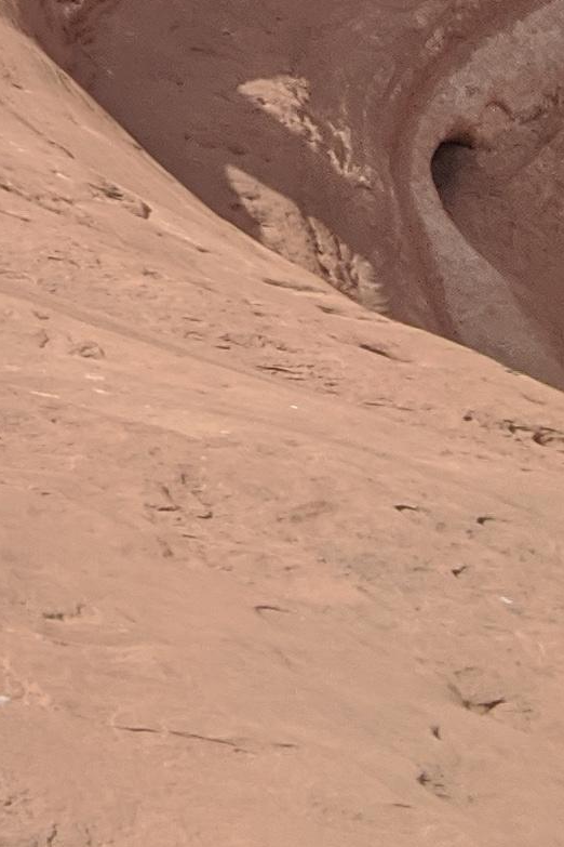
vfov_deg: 18.3
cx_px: -515
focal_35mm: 91
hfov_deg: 13.2
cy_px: -613
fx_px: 2138
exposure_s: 1/3226
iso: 60
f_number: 2
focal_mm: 2.47
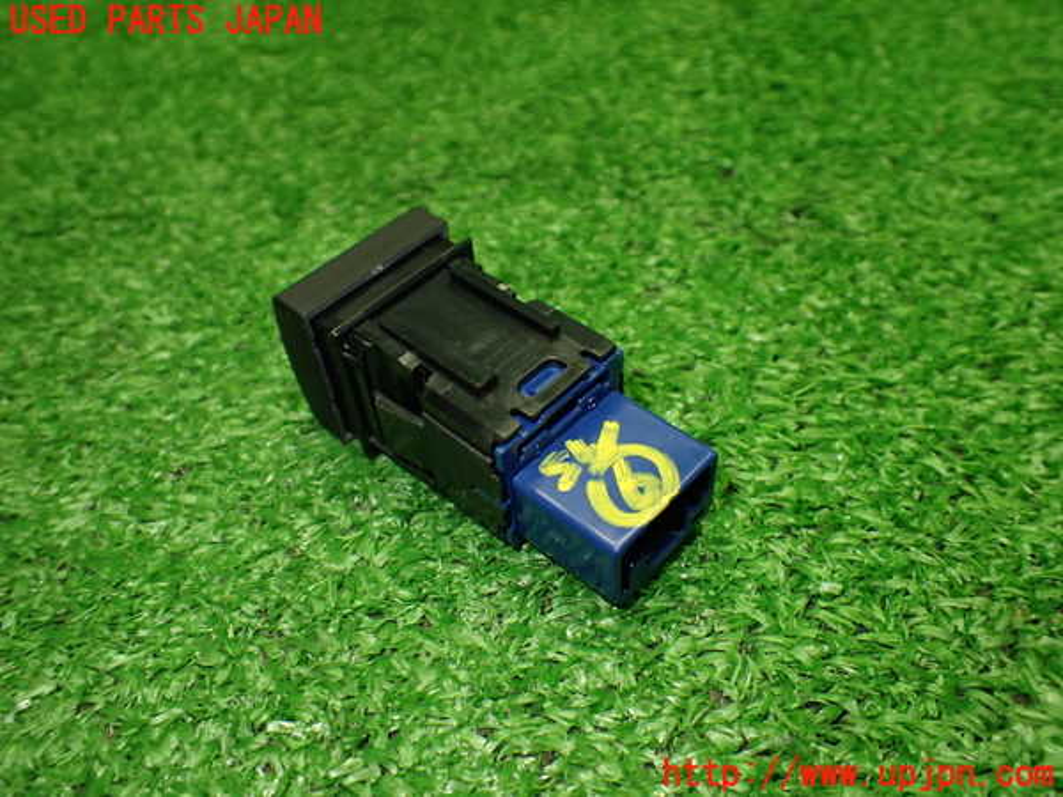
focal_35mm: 30
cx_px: 532
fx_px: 921
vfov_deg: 46.8
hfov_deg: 60.0
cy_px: 398
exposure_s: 1/125
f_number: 2.3
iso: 400
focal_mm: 5.4
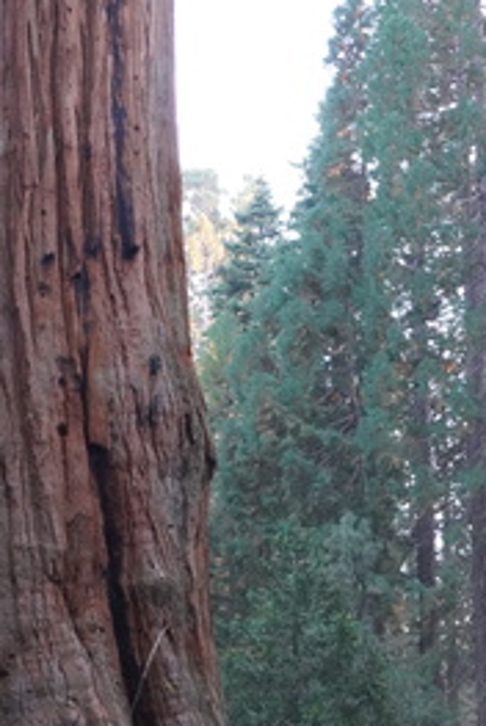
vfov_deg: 23.5
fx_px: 1737
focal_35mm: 86
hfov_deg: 15.9
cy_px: 505
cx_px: 324
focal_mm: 29
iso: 6400
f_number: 4.5
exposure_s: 1/125
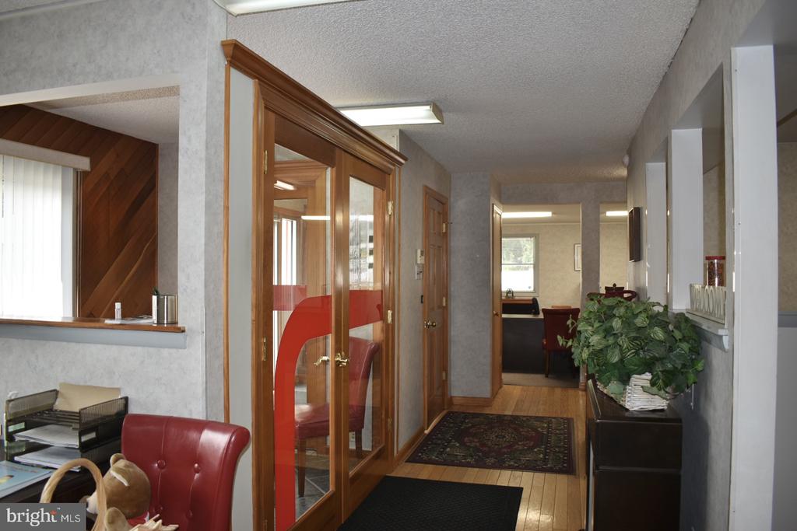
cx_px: 398
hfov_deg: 67.4
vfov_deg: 47.9
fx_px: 598
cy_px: 266
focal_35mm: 27
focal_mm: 18
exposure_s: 1/80
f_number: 3.5
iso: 100
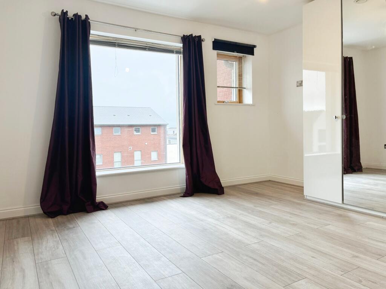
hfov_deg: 67.3
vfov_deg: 53.1
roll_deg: +1.3
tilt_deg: -2.3
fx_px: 290
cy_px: 144
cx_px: 193
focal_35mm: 26
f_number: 1.6
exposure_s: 1/100
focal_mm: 5.96
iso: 50
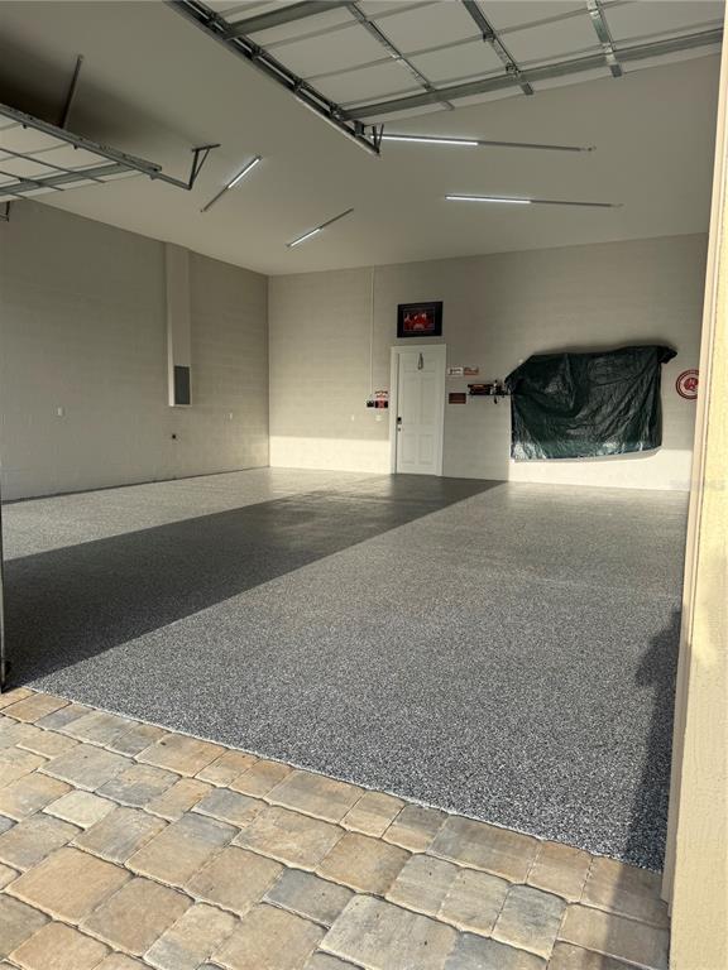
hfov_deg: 56.8
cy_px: 485
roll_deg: -0.8
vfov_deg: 71.6
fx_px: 673
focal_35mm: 24
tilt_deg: -4.8
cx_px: 364
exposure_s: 1/1770
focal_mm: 6.76
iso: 80
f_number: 1.78
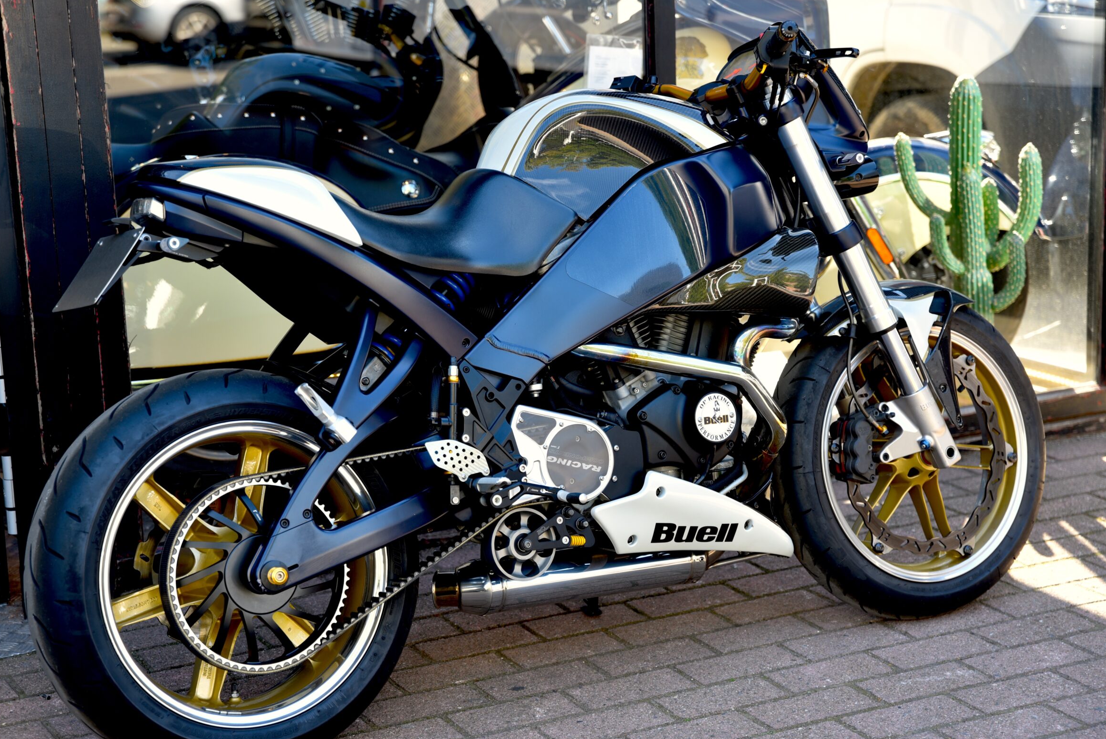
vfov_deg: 17.7
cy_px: 382
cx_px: 510
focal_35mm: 77
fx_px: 2367
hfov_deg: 26.3
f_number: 3.5
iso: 100
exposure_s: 1/60
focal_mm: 70
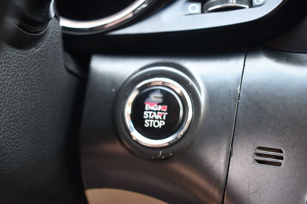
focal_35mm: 51
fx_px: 435
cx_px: 154
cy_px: 102
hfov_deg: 38.9
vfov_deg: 26.5
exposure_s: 1/125
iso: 1250
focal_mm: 34
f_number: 4.5
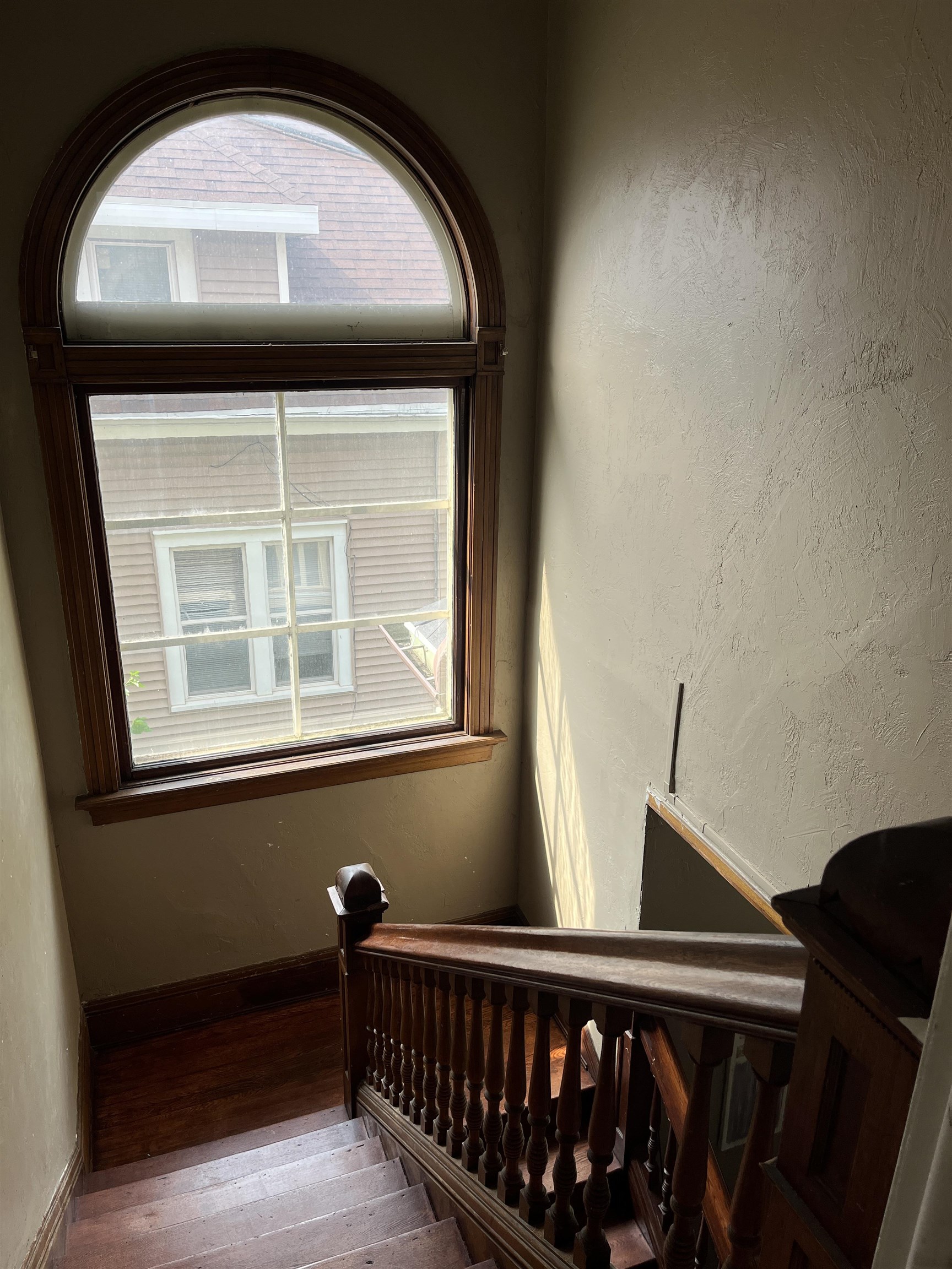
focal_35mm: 26
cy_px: 634
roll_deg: -0.4
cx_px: 476
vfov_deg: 67.3
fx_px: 953
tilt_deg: -19.9
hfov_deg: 53.1
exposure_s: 1/331
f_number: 1.6
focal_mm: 5.1
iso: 50
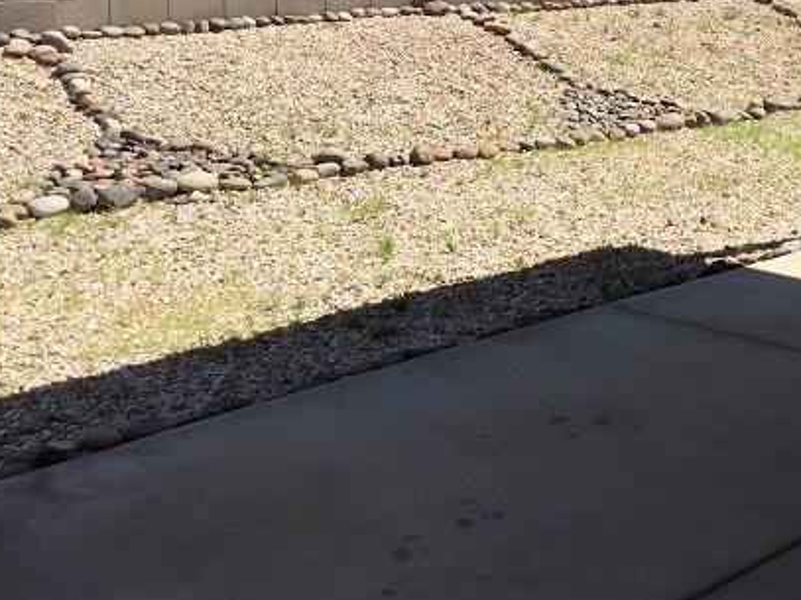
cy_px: 87
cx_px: 697
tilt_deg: -5.9
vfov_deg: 25.0
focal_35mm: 57
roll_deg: -0.9
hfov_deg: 32.4
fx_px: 1319
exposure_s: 1/2475
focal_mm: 4.15
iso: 32
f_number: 2.2
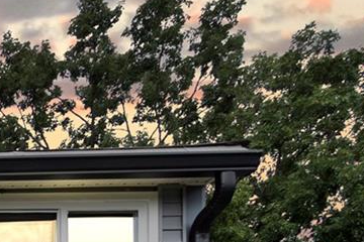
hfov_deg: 13.8
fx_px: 920
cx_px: -560
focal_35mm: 91
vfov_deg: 11.2
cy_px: 663
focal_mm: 16
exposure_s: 1/160
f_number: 8
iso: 400
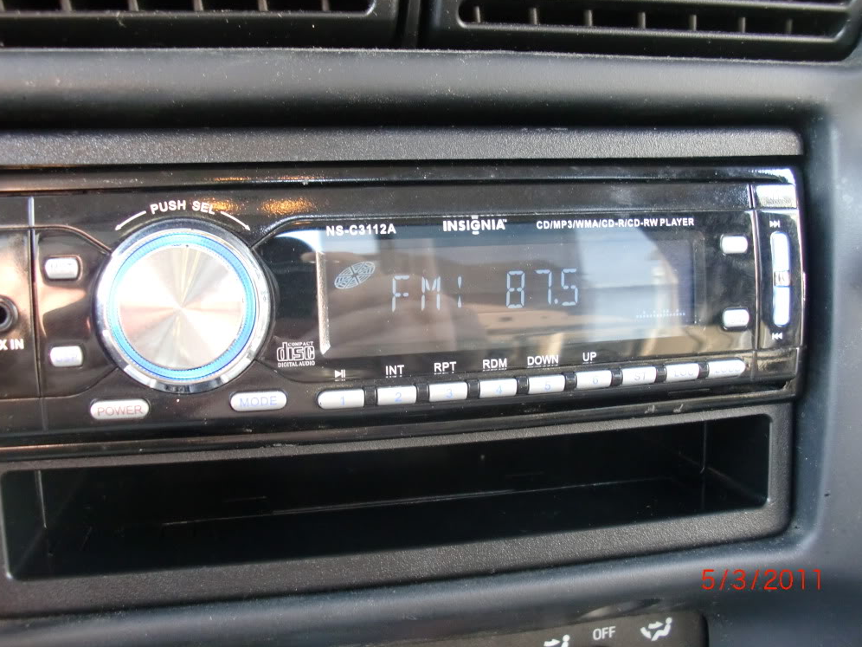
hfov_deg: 50.1
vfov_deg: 38.7
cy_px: 315
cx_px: 436
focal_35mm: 37
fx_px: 921
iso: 320
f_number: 2.8
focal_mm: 6.3
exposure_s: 1/60
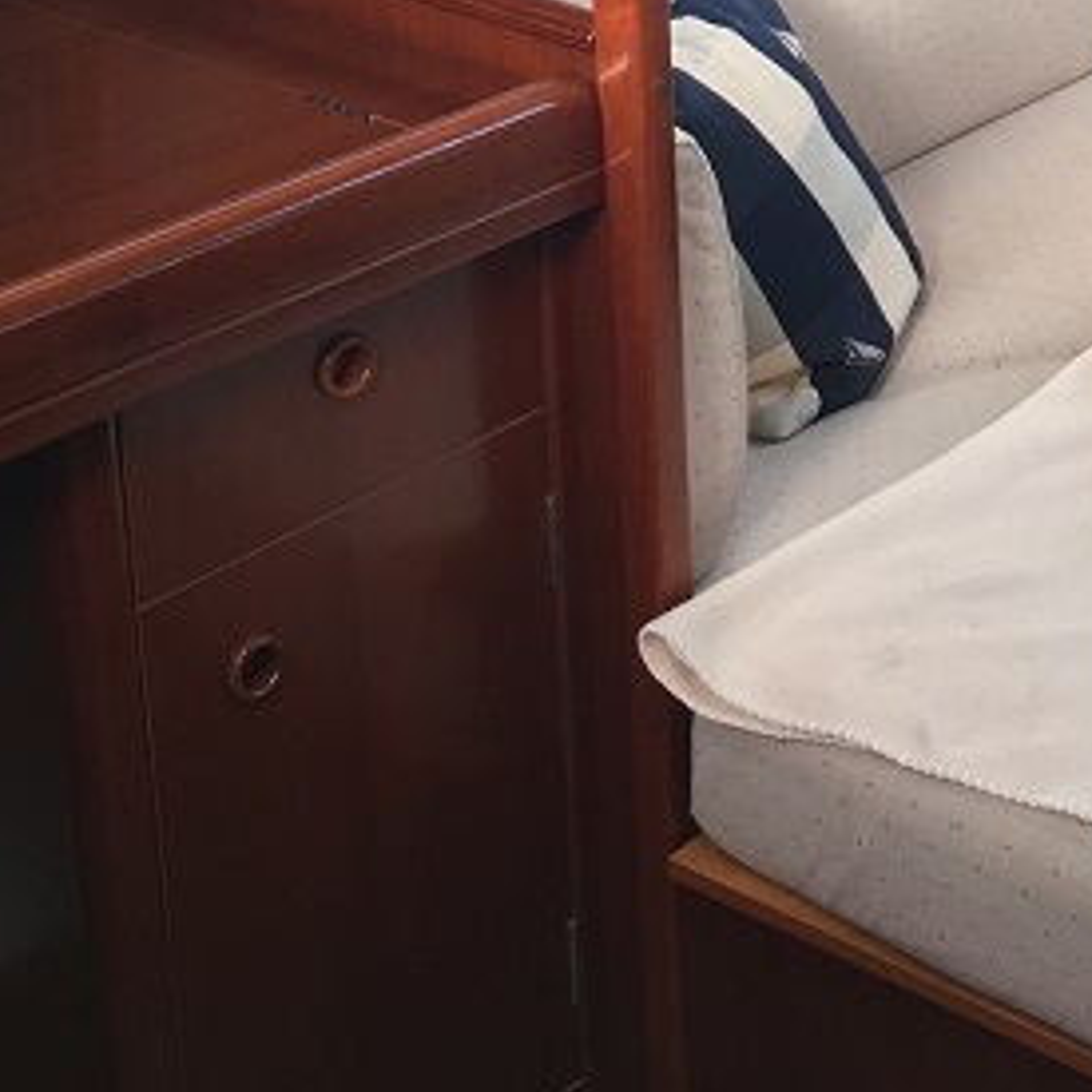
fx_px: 2998
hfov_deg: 19.4
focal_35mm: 84
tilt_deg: -15.9
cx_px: 1338
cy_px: -197
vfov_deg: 19.5
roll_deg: -1.4
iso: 32
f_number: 2.2
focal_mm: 4.15
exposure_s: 1/33
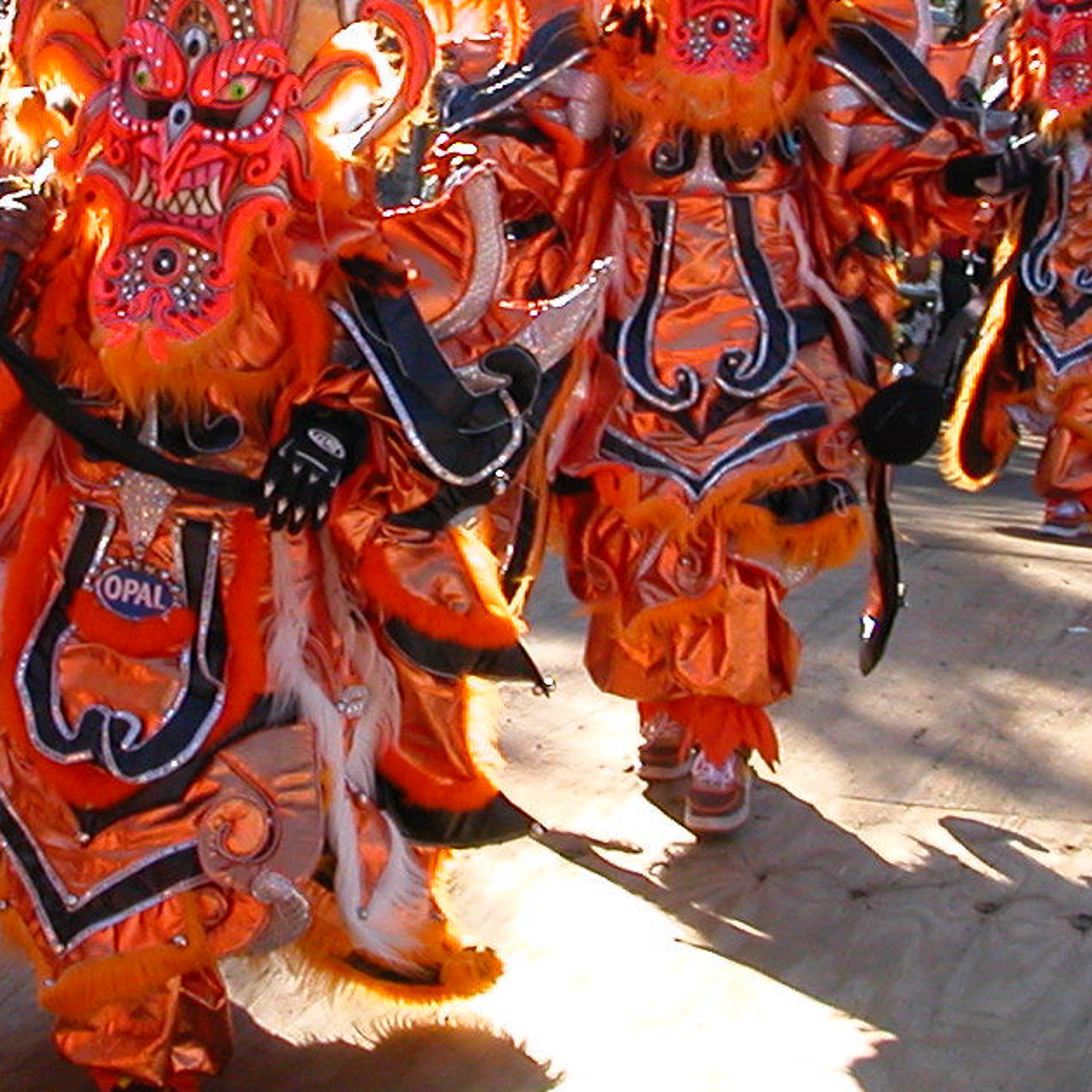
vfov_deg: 20.8
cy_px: 315
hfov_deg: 20.8
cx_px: 345
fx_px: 2962
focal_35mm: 83
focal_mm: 5.6
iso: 100
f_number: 4.5
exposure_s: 1/229
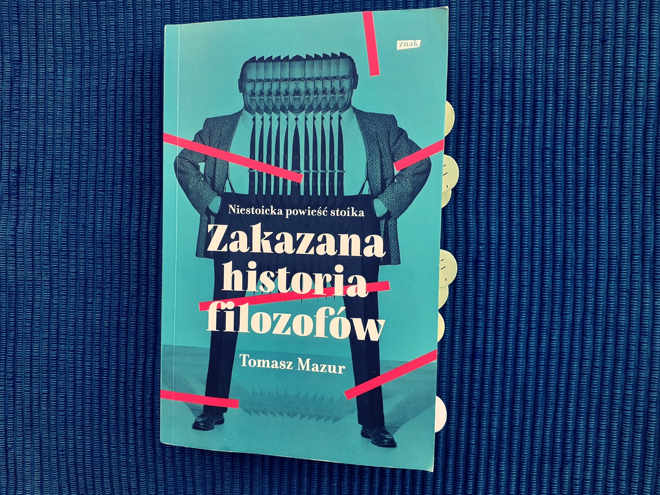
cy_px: 240
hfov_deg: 63.4
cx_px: 324
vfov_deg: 49.8
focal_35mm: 28
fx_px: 534
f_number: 1.9
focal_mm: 3.6
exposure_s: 1/100
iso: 50
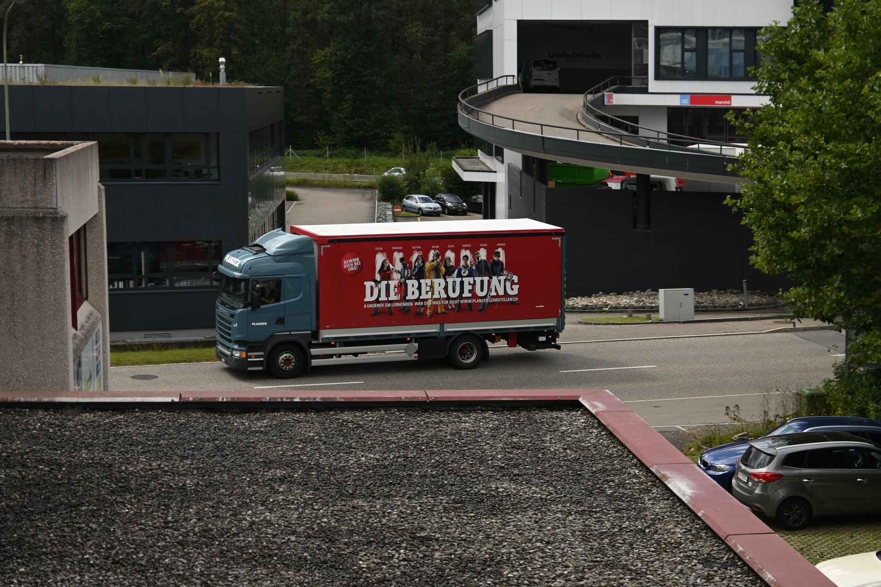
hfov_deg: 27.0
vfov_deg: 18.2
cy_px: 294
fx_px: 1835
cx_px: 440
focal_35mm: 75
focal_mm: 50
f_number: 6.3
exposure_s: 1/640
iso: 160
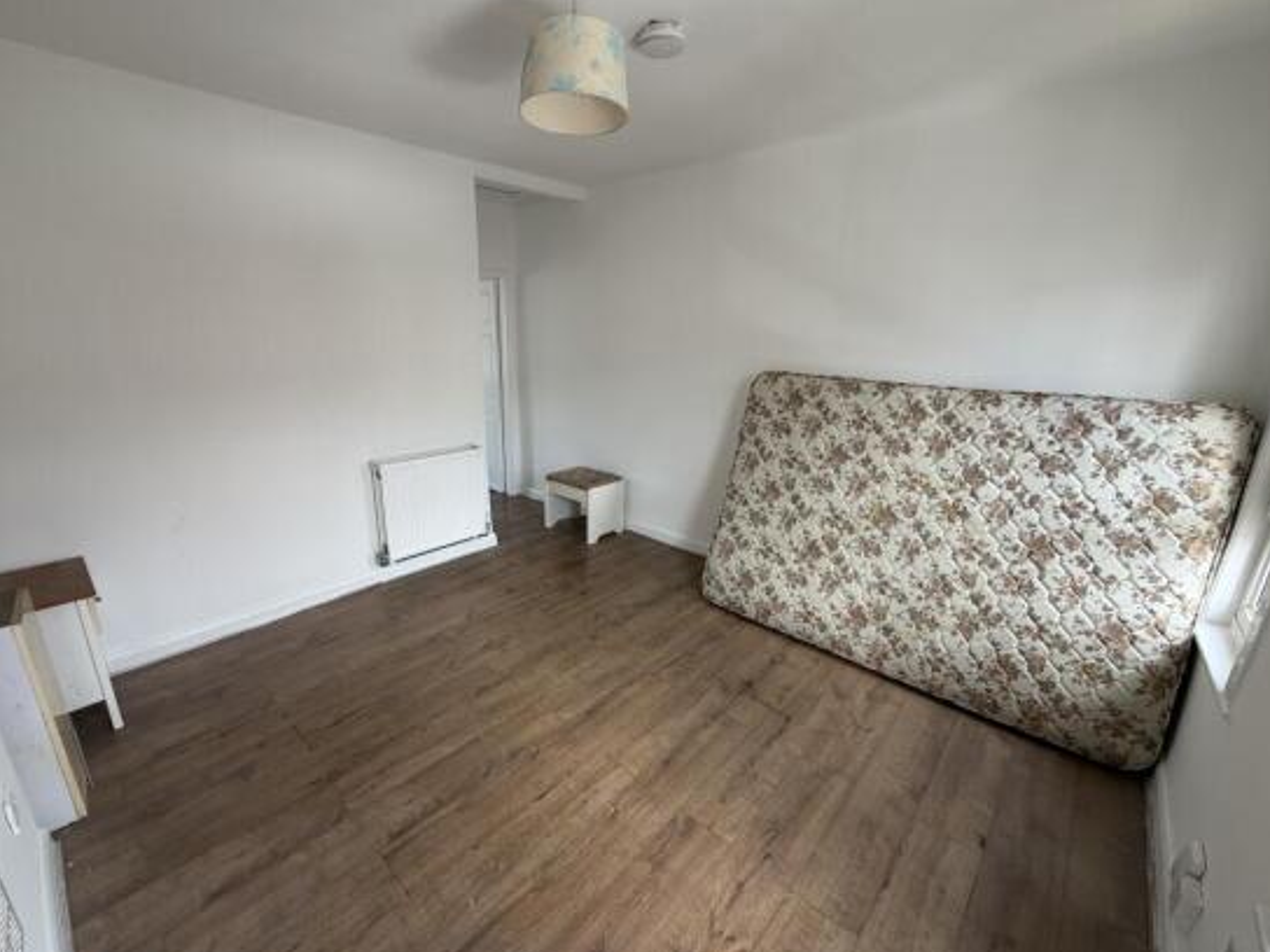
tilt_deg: -15.5
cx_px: 603
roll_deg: -0.6
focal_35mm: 15
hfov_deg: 98.1
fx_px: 550
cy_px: 489
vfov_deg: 81.7
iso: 100
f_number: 2.2
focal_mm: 2.22
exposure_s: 1/121
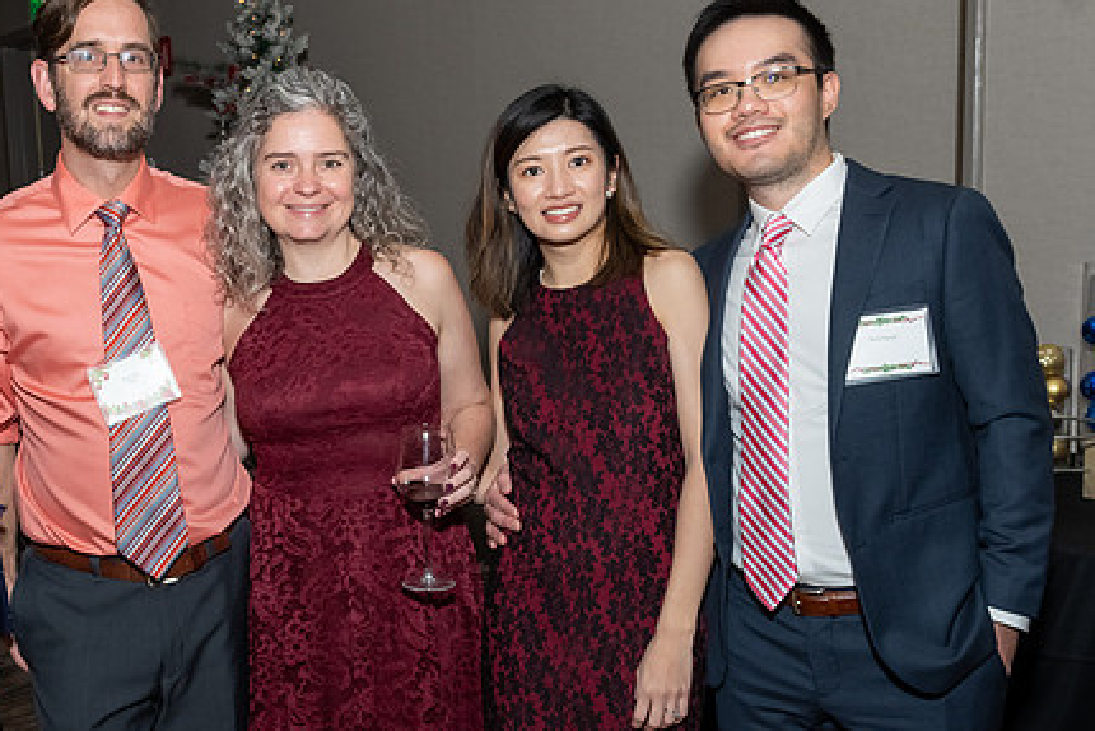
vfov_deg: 27.0
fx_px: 1521
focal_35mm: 50
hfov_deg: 38.9
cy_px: 422
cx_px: 327
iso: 500
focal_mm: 22
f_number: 6.3
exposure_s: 1/250
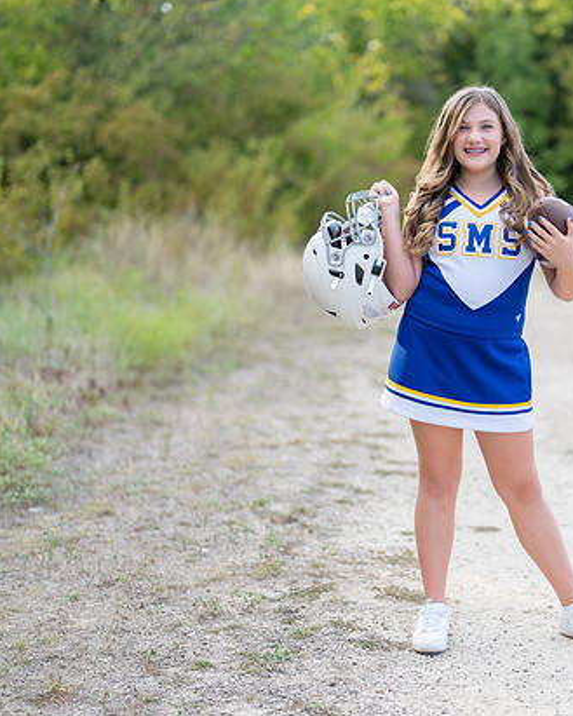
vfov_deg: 23.8
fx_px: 1695
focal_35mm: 80
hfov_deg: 18.9
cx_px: 487
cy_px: 358
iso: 100
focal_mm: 50
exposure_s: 1/1000
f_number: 1.2
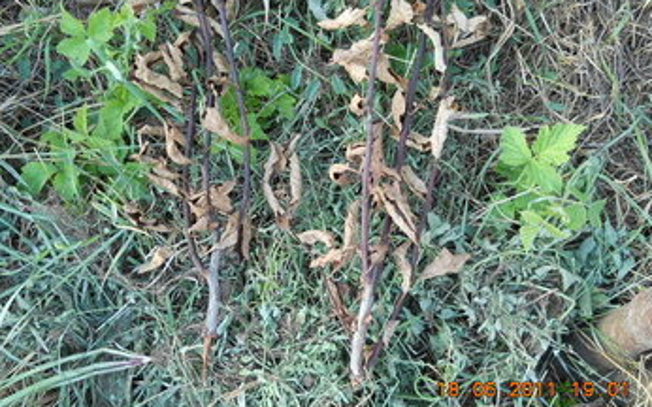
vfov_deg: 29.2
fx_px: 782
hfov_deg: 45.3
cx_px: 328
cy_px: 191
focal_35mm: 44
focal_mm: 6.72
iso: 100
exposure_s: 1/30
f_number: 3.1
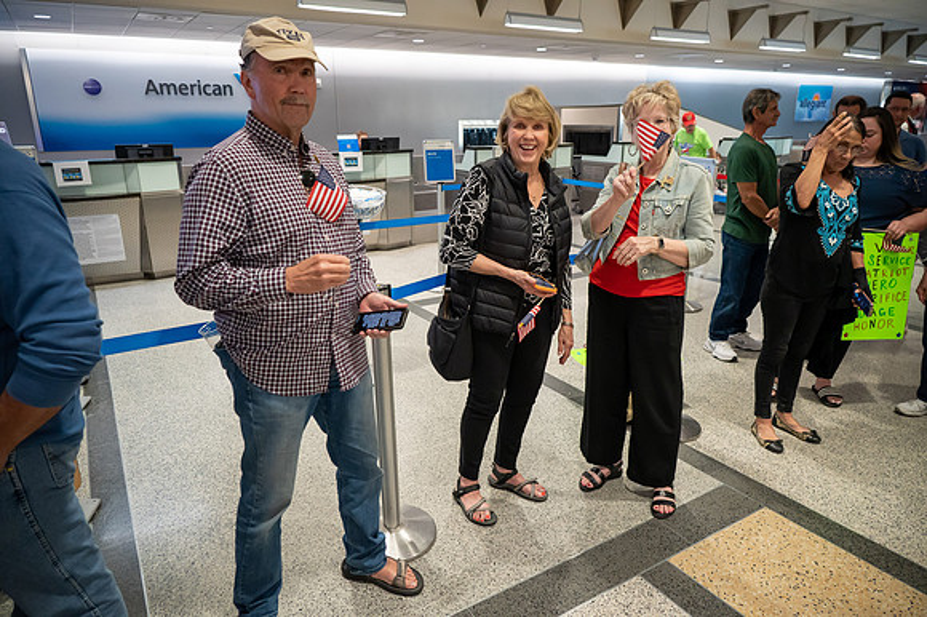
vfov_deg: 53.1
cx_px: 464
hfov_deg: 73.8
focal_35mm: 24
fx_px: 618
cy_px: 308
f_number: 4
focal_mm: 24
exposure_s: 1/200
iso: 5000
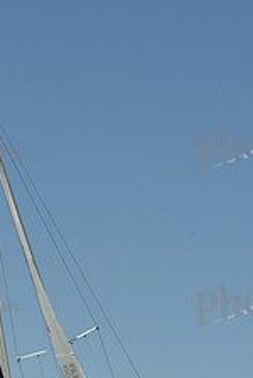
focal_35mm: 181
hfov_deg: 7.6
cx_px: 107
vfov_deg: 11.2
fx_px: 1902
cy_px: 395
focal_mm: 70
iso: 320
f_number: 13
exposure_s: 1/800
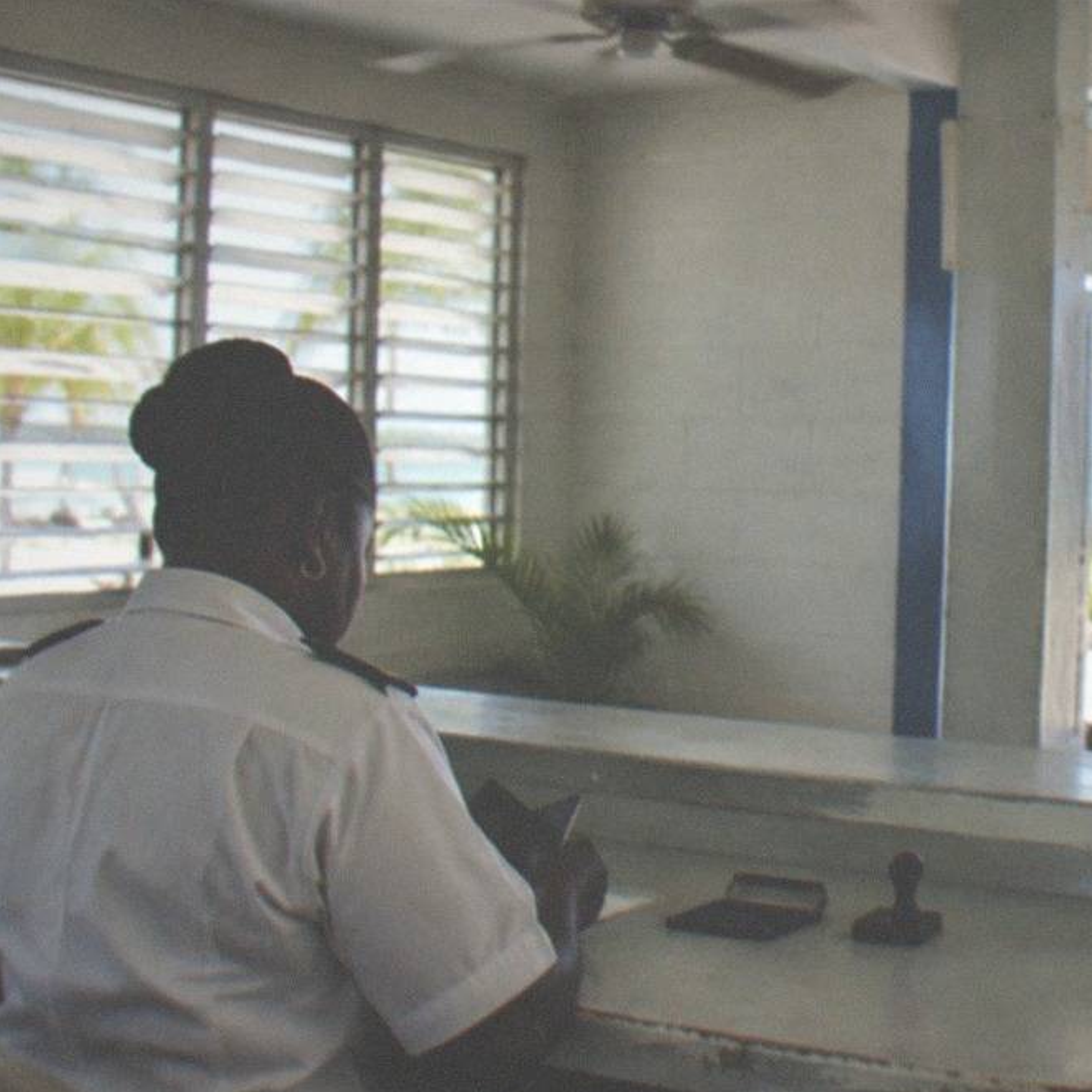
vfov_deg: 37.6
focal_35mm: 45
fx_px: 1606
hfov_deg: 37.2
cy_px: 547
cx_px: 715
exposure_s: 1/500
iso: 400
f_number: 7.1
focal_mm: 35
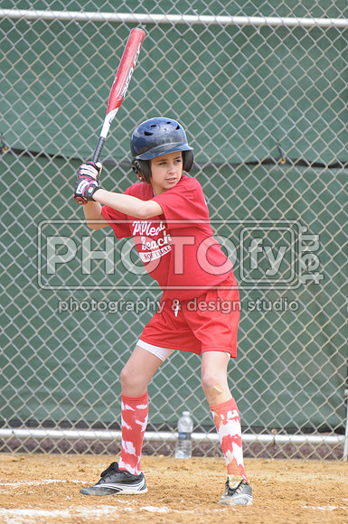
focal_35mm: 600
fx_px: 8725
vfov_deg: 3.4
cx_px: 174
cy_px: 262
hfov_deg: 2.3
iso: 400
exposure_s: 1/640
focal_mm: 400
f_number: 4.5
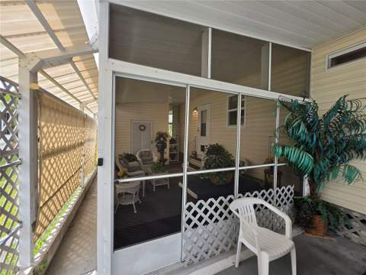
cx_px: 183
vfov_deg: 89.9
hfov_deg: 106.2
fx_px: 137
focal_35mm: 13
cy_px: 138
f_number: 1.9
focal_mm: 2.2
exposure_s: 1/444
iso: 32
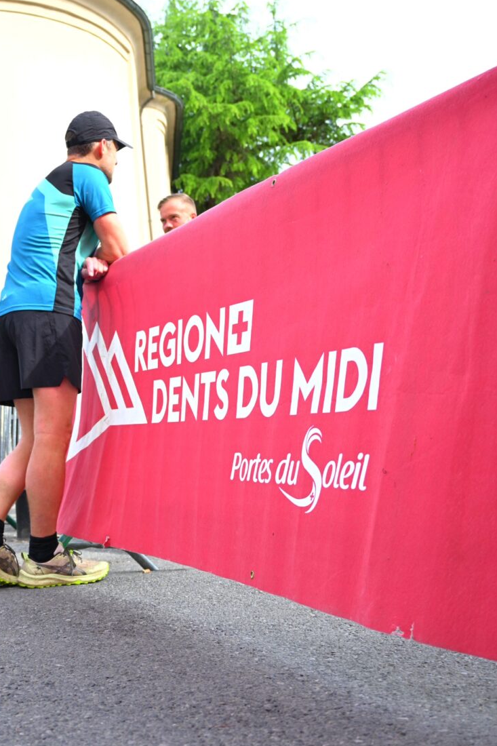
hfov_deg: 30.5
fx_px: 911
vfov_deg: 44.5
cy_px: 359
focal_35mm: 44
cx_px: 240
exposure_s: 1/160
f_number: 4
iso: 100
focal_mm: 28
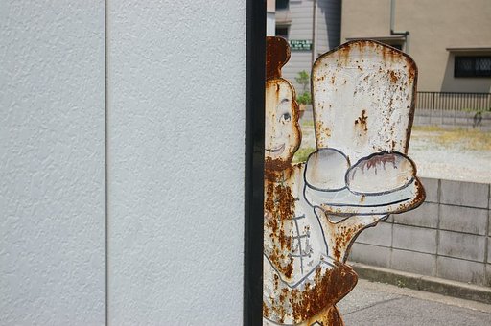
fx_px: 817
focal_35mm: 60
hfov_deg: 33.4
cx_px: 246
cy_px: 163
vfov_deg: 22.6
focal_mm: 40
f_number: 7.1
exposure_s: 1/640
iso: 200
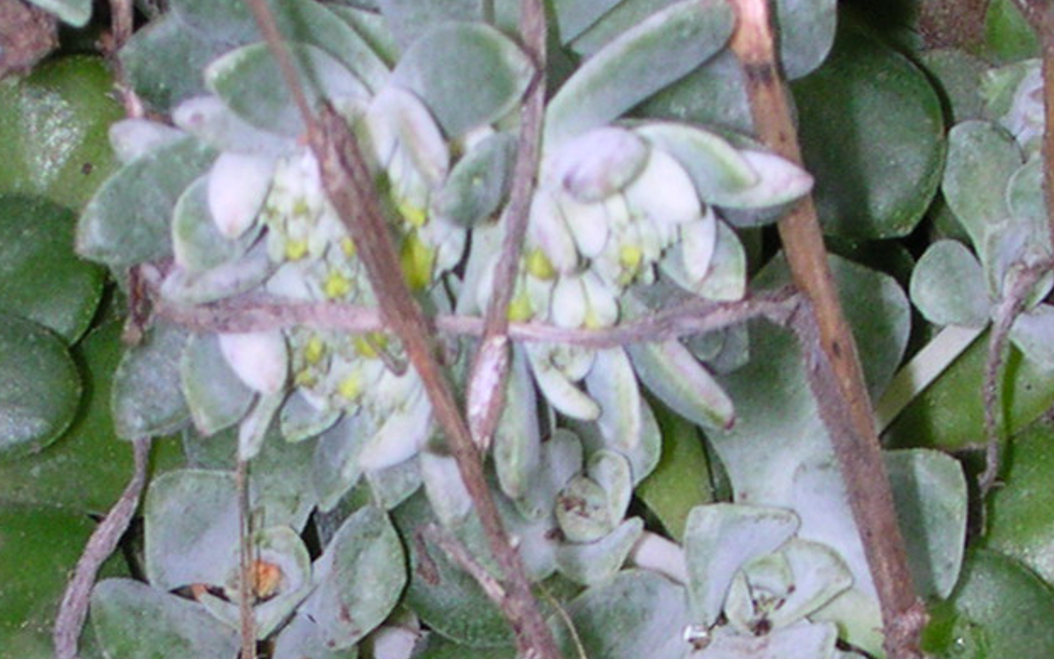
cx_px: 416
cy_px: 949
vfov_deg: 5.8
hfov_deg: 9.4
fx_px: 6437
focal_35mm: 224
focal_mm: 9.7
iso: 100
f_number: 5.9
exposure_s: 1/30
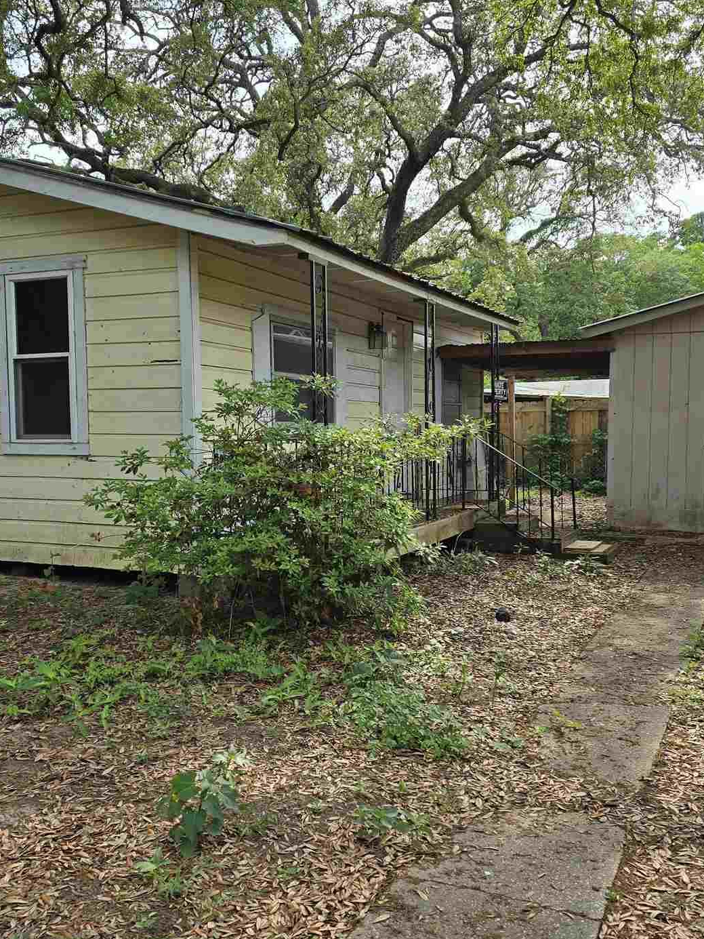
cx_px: 299
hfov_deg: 41.7
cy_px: 477
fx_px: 922
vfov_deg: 54.0
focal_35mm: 34
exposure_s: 1/460
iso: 12
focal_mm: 6.3
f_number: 1.7
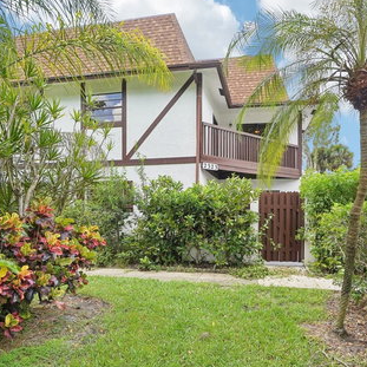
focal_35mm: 21
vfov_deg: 72.1
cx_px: 214
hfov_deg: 71.6
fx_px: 252
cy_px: 181
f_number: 8
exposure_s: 1/640
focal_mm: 16
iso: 400
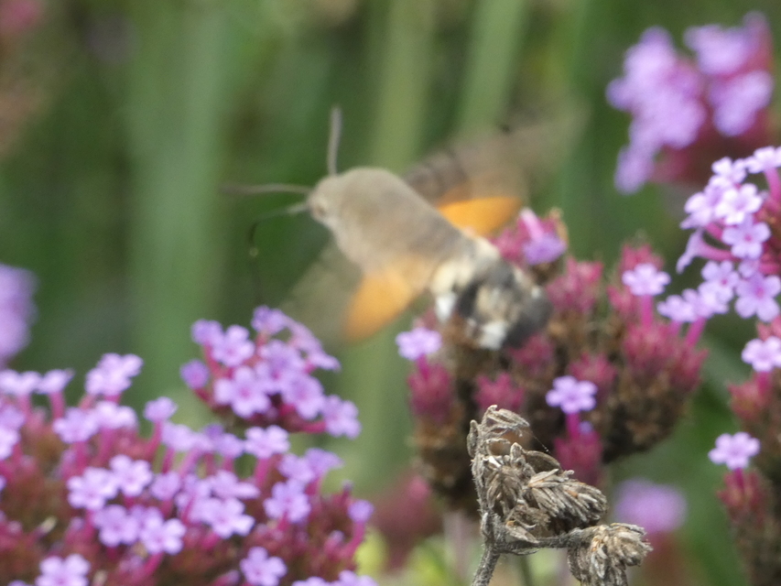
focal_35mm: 413
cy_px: 293
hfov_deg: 4.8
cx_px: 390
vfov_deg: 3.6
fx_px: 9319
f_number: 5.6
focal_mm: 74
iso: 320
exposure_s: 1/80
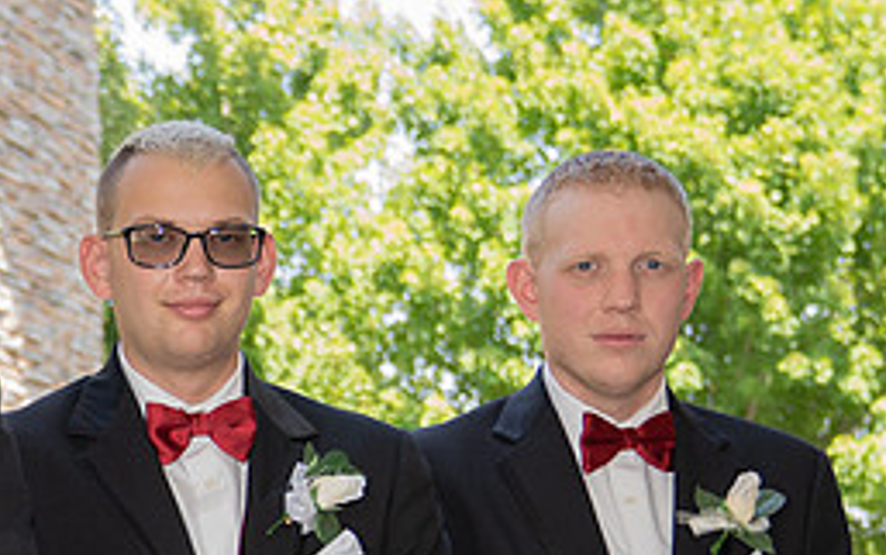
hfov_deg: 19.9
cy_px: 599
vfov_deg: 13.1
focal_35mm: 98
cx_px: -183
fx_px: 2368
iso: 160
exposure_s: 1/200
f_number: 2.8
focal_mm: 27
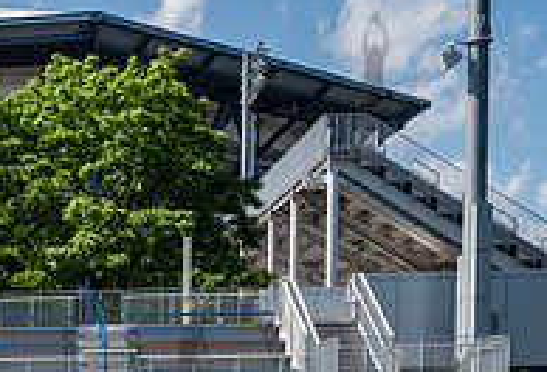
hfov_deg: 21.1
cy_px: 502
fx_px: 1269
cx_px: -238
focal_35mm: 83
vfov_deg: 15.7
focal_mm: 26
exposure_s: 1/1250
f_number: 4.5
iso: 200
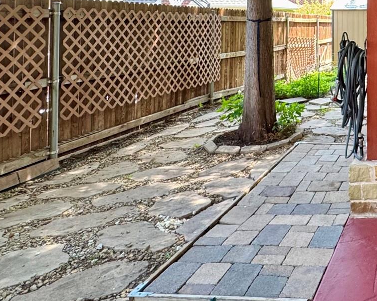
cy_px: 10
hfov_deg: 40.2
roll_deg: -0.6
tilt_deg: +0.6
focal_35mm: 37
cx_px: 411
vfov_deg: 36.6
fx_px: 413
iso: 200
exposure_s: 1/99
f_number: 2.2
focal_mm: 2.22
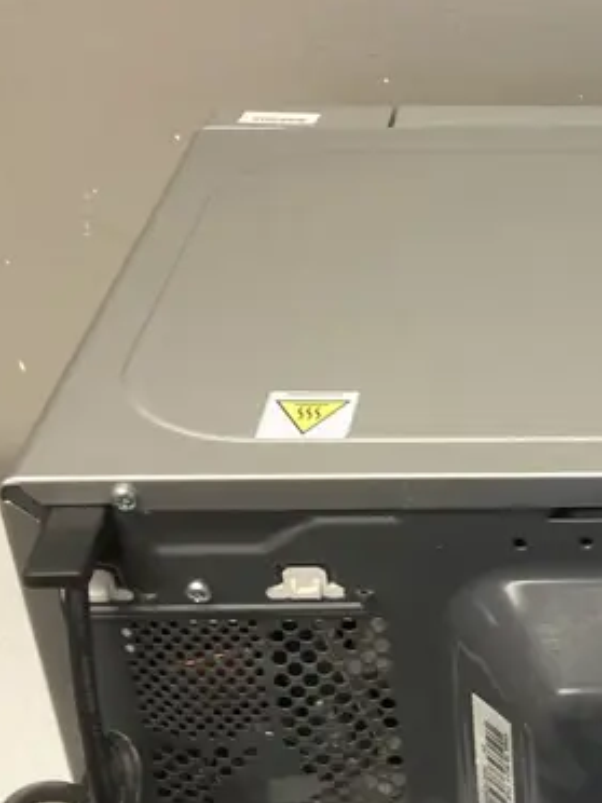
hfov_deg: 18.2
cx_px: 706
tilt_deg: -34.4
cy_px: 550
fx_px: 1785
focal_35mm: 77
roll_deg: -1.5
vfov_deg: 25.2
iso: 64
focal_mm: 3.99
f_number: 1.8
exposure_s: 1/50
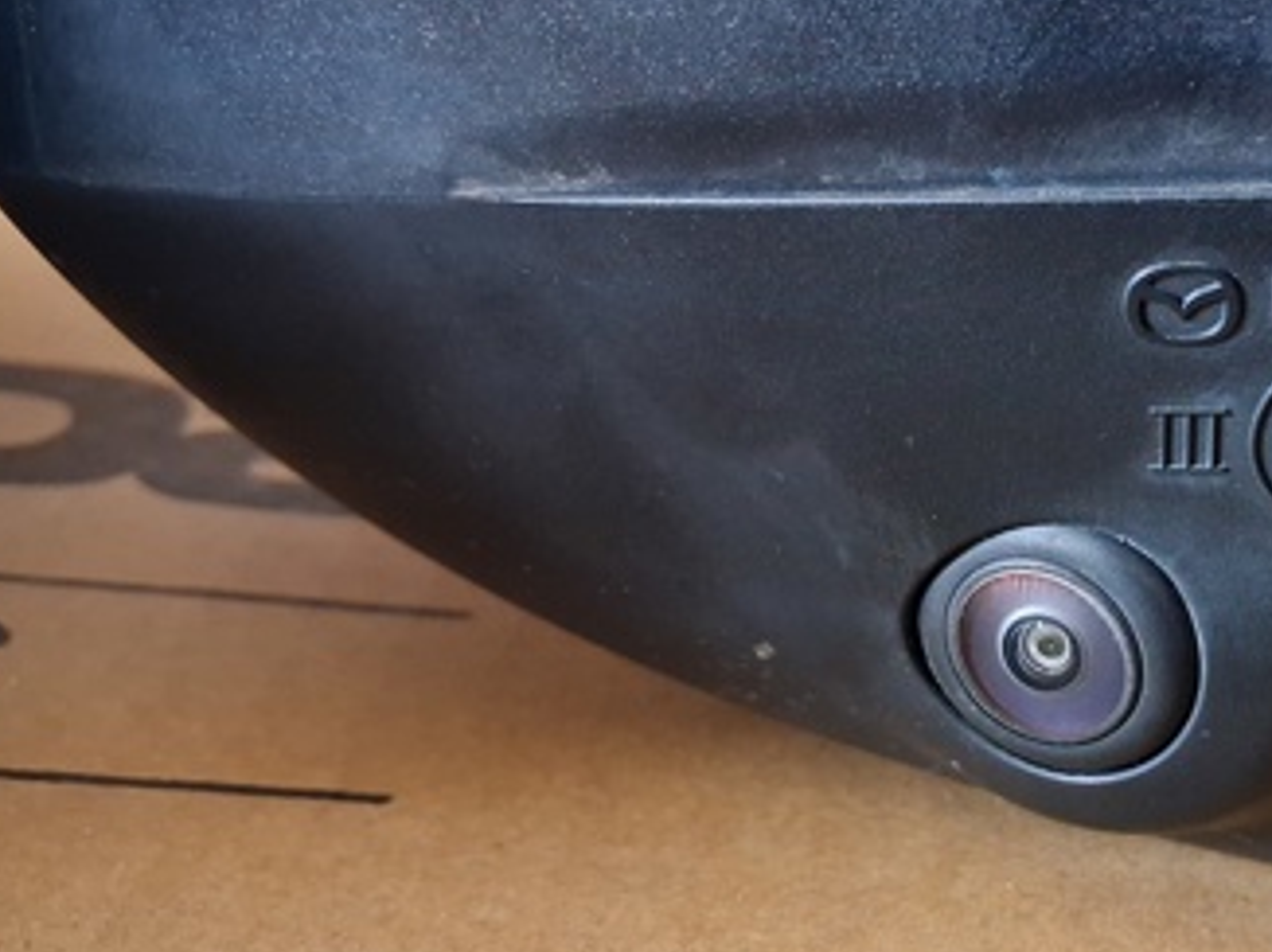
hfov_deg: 33.9
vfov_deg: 27.5
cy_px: 533
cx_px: 1190
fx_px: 1946
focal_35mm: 53
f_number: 1.8
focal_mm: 4
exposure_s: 1/17
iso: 1000
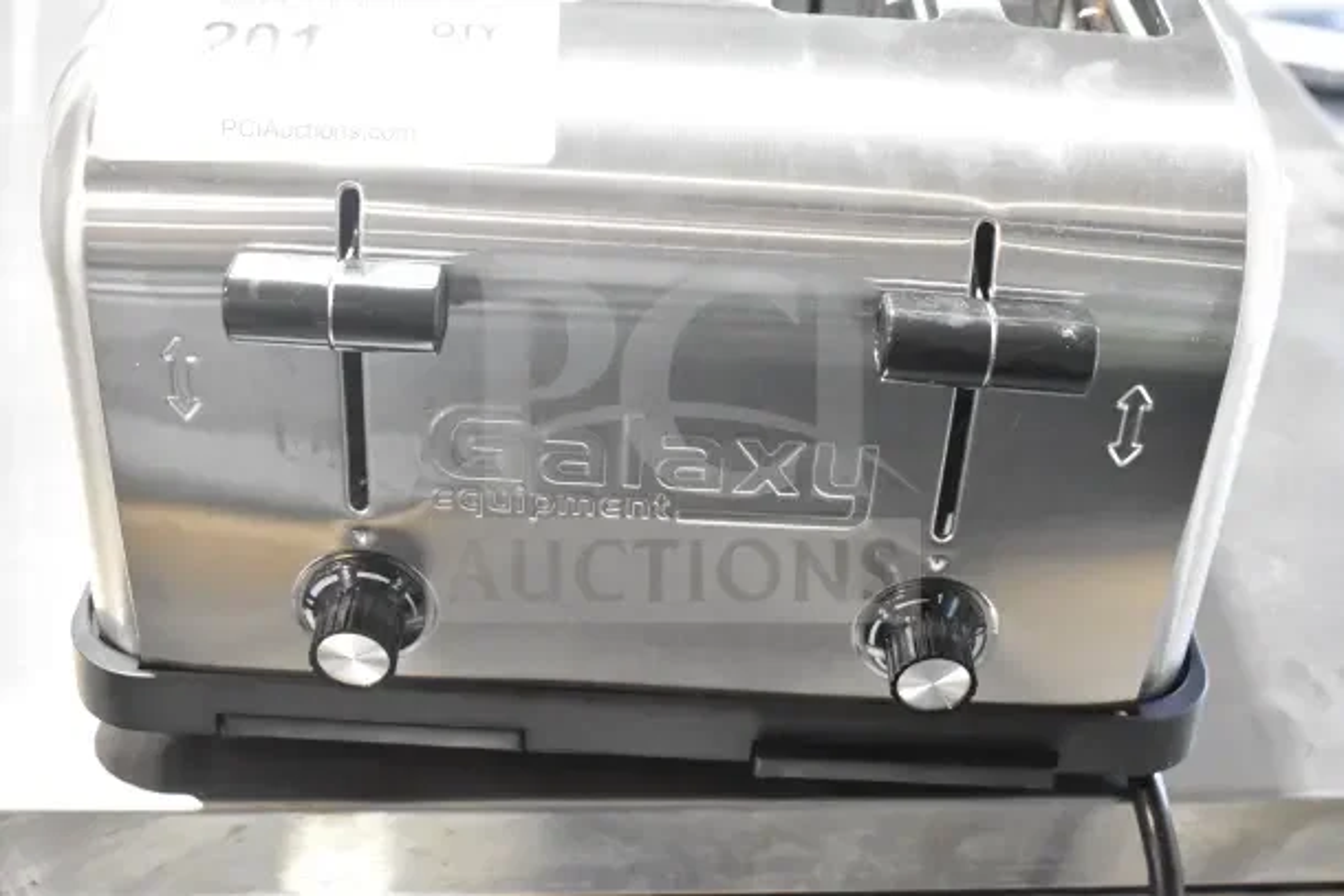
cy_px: 448
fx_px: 1792
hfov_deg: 41.1
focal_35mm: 48
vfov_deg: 28.1
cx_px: 672
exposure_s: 1/125
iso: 6400
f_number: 5.6
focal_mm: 32
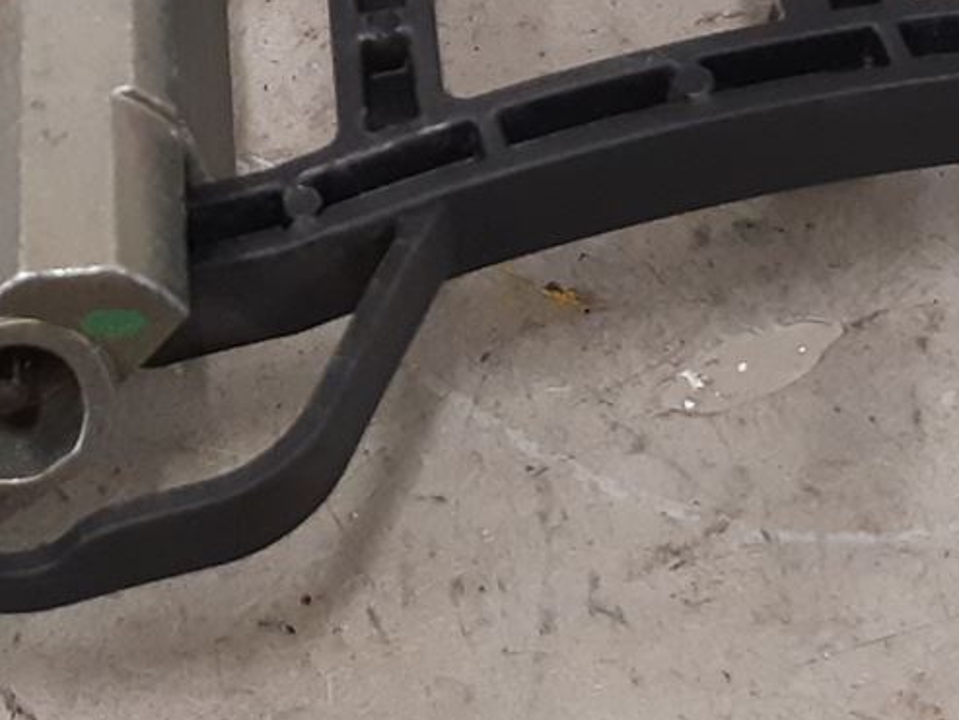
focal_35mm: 108
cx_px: 296
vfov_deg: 13.7
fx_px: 2993
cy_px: 169
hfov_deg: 18.1
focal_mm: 3.93
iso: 250
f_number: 1.7
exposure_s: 1/50
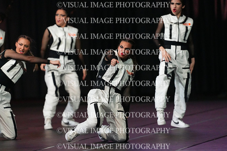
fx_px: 1892
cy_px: 76
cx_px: 114
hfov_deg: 6.9
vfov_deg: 4.6
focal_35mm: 300
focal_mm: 300
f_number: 3.5
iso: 16000
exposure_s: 1/1250
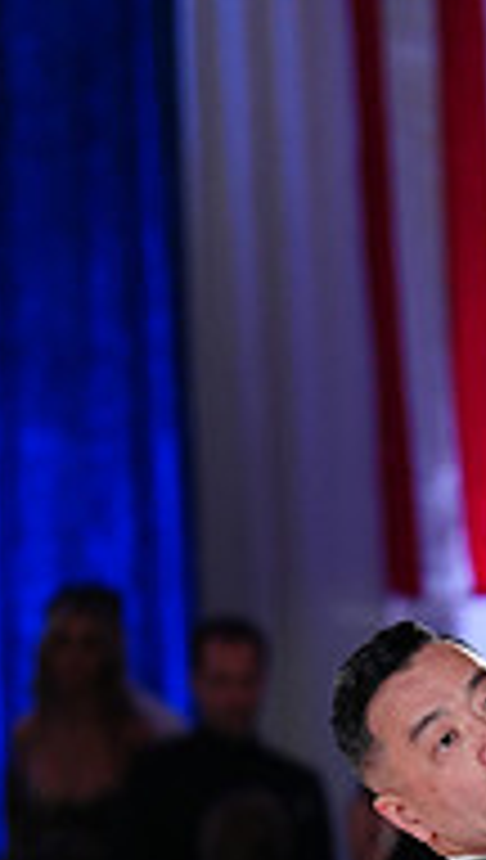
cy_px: 1229
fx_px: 8626
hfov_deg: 3.2
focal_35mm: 378
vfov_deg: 5.7
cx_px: 659
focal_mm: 119
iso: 1600
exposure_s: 1/500
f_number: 2.8
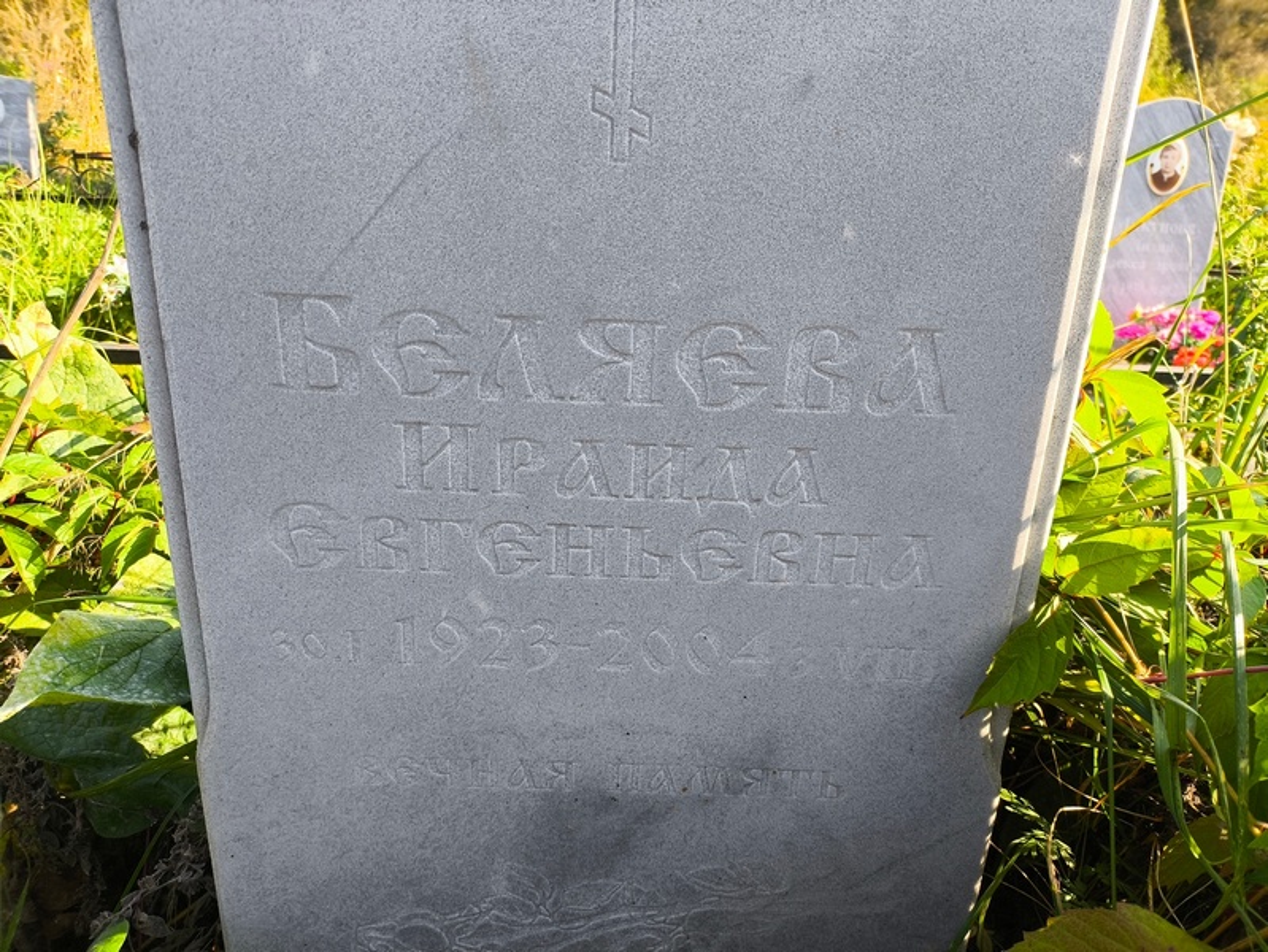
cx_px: 634
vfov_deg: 54.9
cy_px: 476
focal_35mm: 25
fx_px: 916
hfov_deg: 69.4
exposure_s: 1/296
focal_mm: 4.71
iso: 50
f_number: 1.7
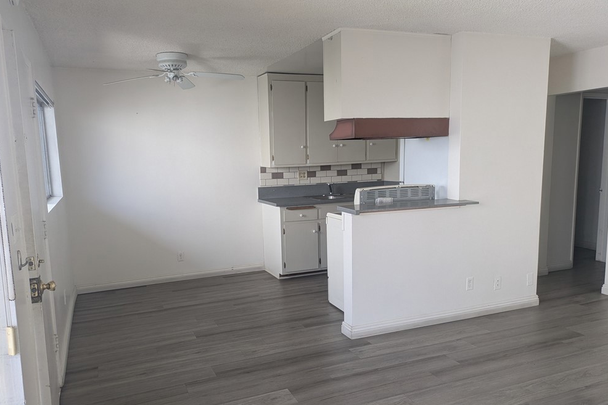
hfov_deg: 67.4
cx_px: 294
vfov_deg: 47.8
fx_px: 456
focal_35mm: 27
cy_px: 225
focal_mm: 5.43
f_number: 1.89
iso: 98
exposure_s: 1/120
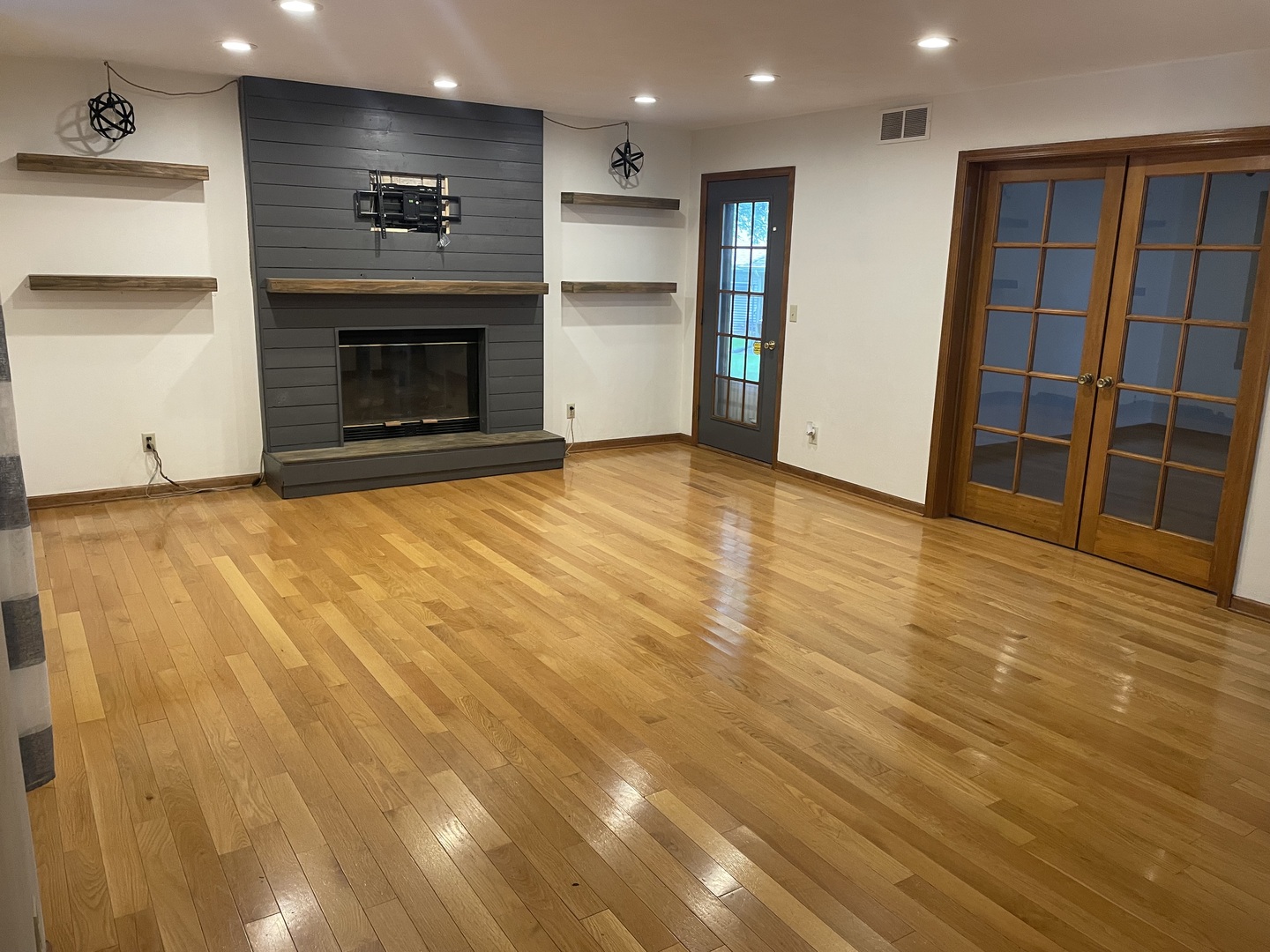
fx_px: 954
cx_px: 635
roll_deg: -1.2
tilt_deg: -12.9
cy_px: 476
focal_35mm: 26
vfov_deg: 53.1
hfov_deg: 67.3
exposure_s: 1/60
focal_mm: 4.2
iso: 160
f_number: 1.6
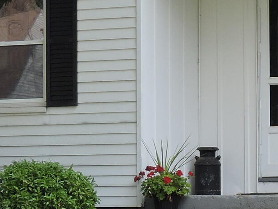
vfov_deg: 6.4
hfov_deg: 8.4
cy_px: 134
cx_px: 327
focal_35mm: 234
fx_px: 1880
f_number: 3.5
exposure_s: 1/200
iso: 100
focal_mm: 8.4
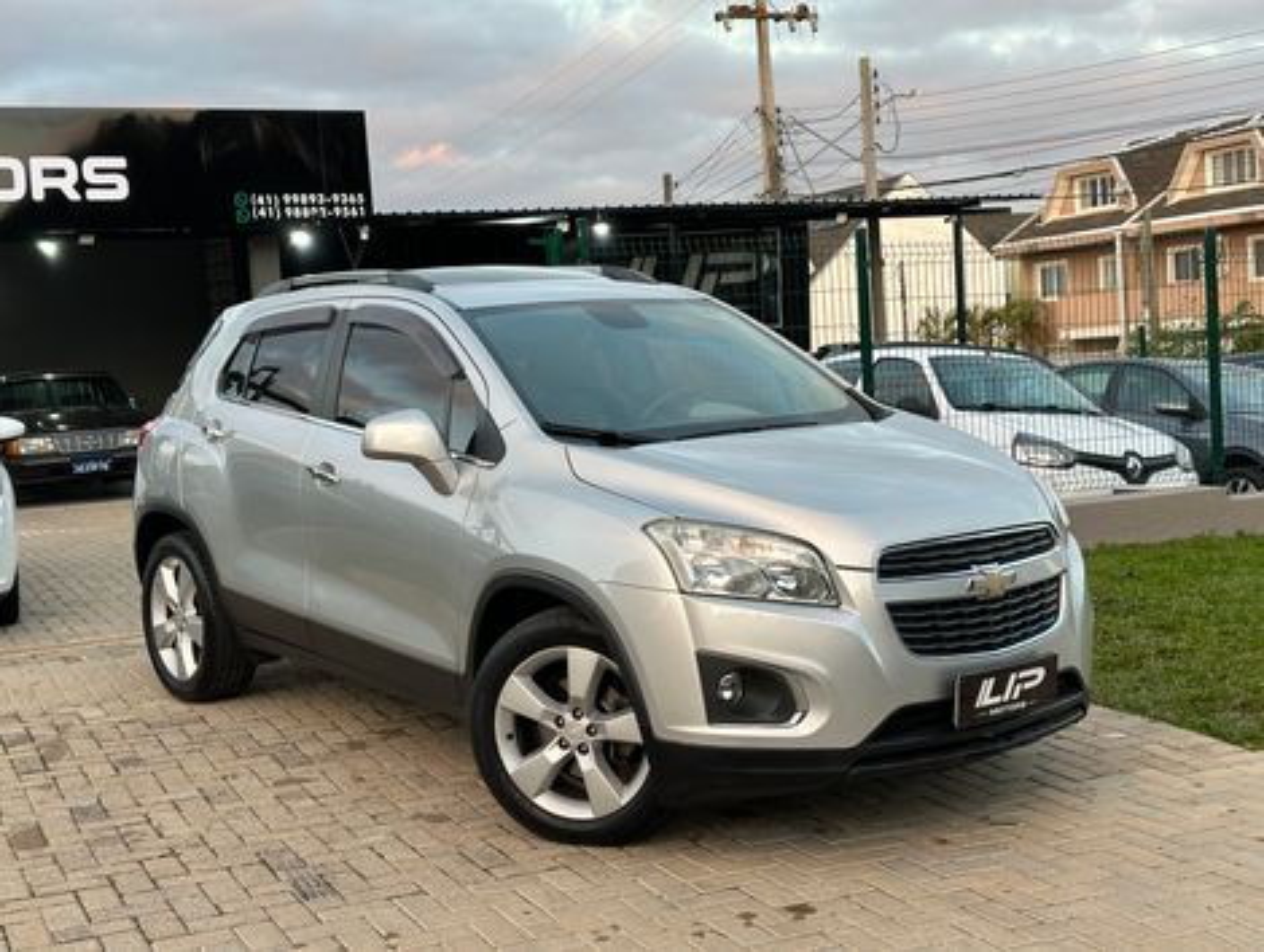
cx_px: 632
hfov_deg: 39.6
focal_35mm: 48
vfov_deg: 30.3
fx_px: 1755
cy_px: 476
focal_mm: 6.86
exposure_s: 1/121
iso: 50
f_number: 1.78
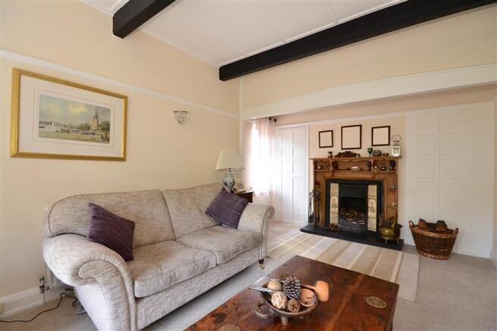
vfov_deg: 72.0
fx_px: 228
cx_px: 248
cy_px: 166
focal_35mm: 16
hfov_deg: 95.0
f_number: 11
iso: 400
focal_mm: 11
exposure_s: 1/3
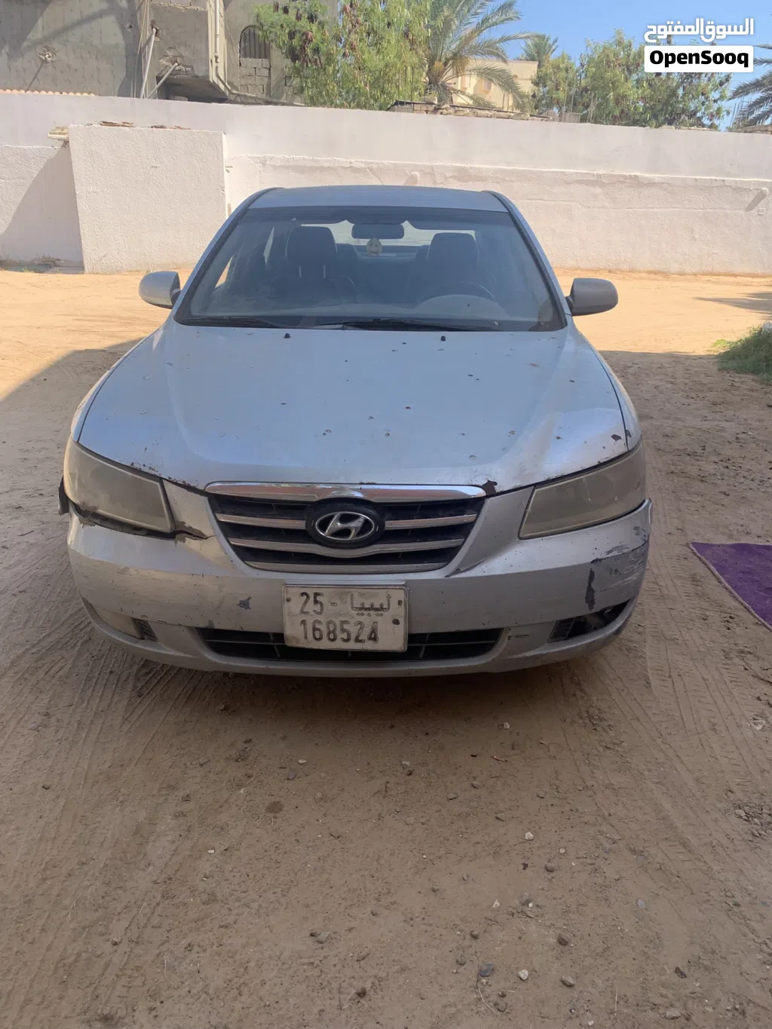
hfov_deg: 53.1
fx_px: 773
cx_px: 386
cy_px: 514
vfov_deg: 67.3
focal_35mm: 26
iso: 25
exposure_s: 1/1100
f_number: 1.8
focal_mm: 4.25
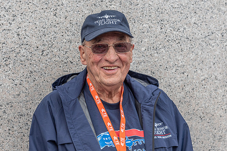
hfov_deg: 15.6
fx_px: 829
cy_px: 67
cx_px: 119
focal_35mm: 131
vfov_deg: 10.4
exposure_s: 1/500
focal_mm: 92
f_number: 5.6
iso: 500
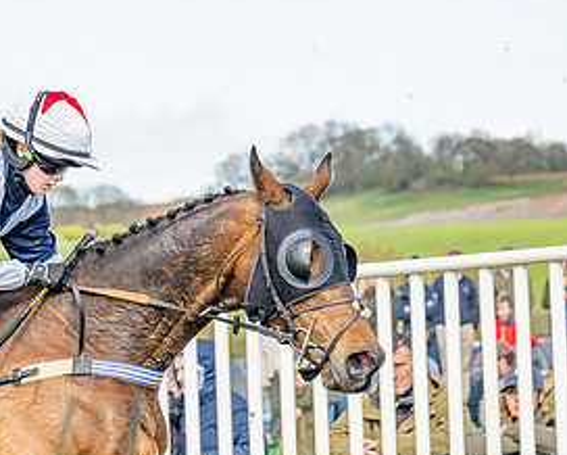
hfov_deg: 7.5
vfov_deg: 6.0
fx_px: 4333
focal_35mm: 258
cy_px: 393
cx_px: 76
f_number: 4.5
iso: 400
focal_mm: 89
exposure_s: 1/1600
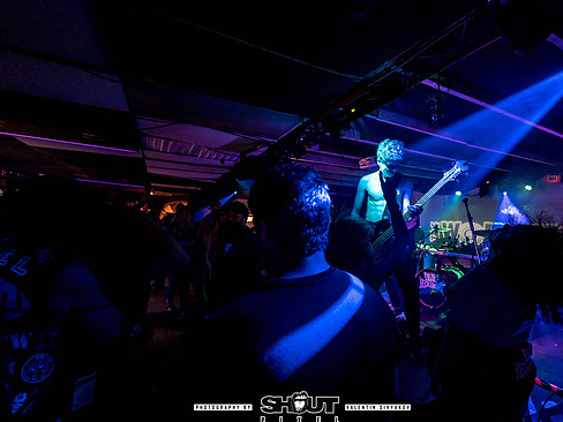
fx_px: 260
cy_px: 221
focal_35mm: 16
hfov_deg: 94.3
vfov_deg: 78.1
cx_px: 302
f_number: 2.8
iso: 1000
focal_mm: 14
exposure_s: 1/200
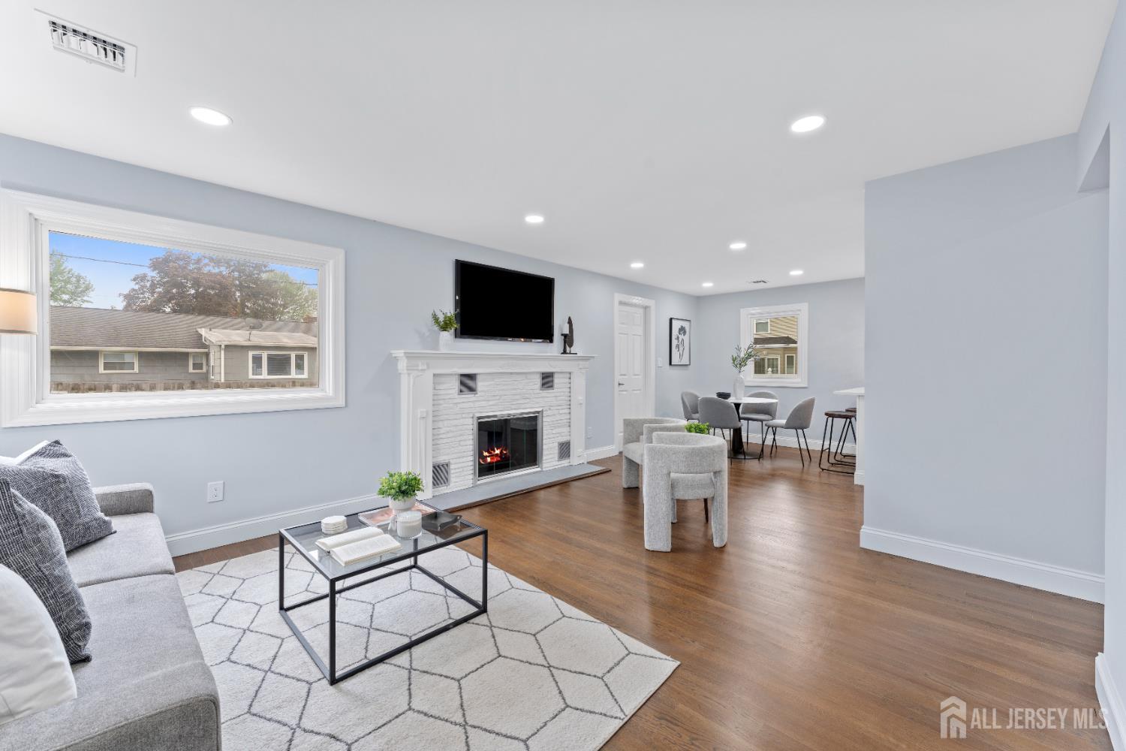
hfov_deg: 104.3
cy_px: 376
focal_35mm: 14
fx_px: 438
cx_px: 563
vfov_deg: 81.2
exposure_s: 1.3
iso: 200
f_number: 9
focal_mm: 14
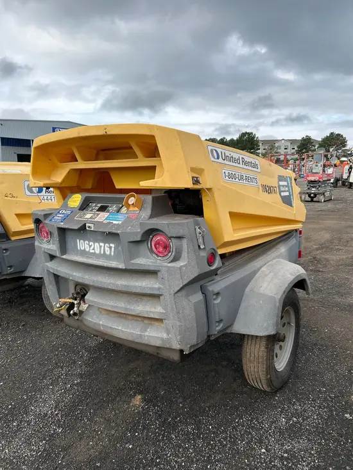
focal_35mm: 26
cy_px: 235
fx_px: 353
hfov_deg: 53.1
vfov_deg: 67.3
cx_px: 176
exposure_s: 1/1972
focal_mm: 5.7
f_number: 1.5
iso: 50
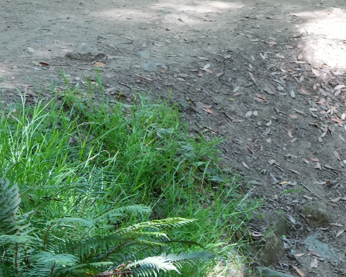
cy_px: 355
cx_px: 654
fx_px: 1853
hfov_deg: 10.0
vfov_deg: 8.4
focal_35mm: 181
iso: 1000
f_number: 4.5
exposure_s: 1/50
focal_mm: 50
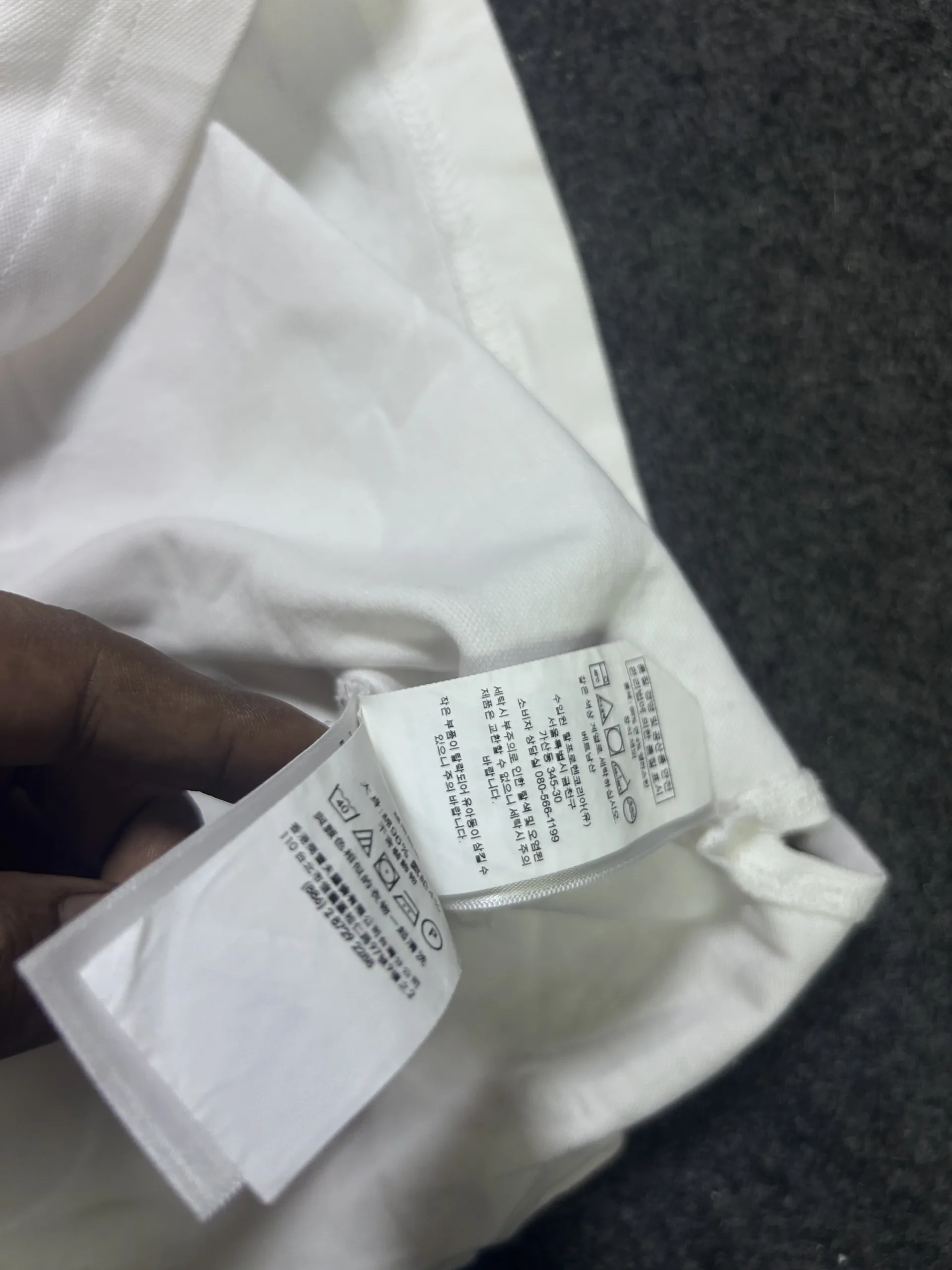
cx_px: 476
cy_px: 635
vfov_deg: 67.3
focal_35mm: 26
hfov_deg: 53.1
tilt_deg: -71.9
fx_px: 953
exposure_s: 1/50
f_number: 1.5
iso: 64
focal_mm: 5.7
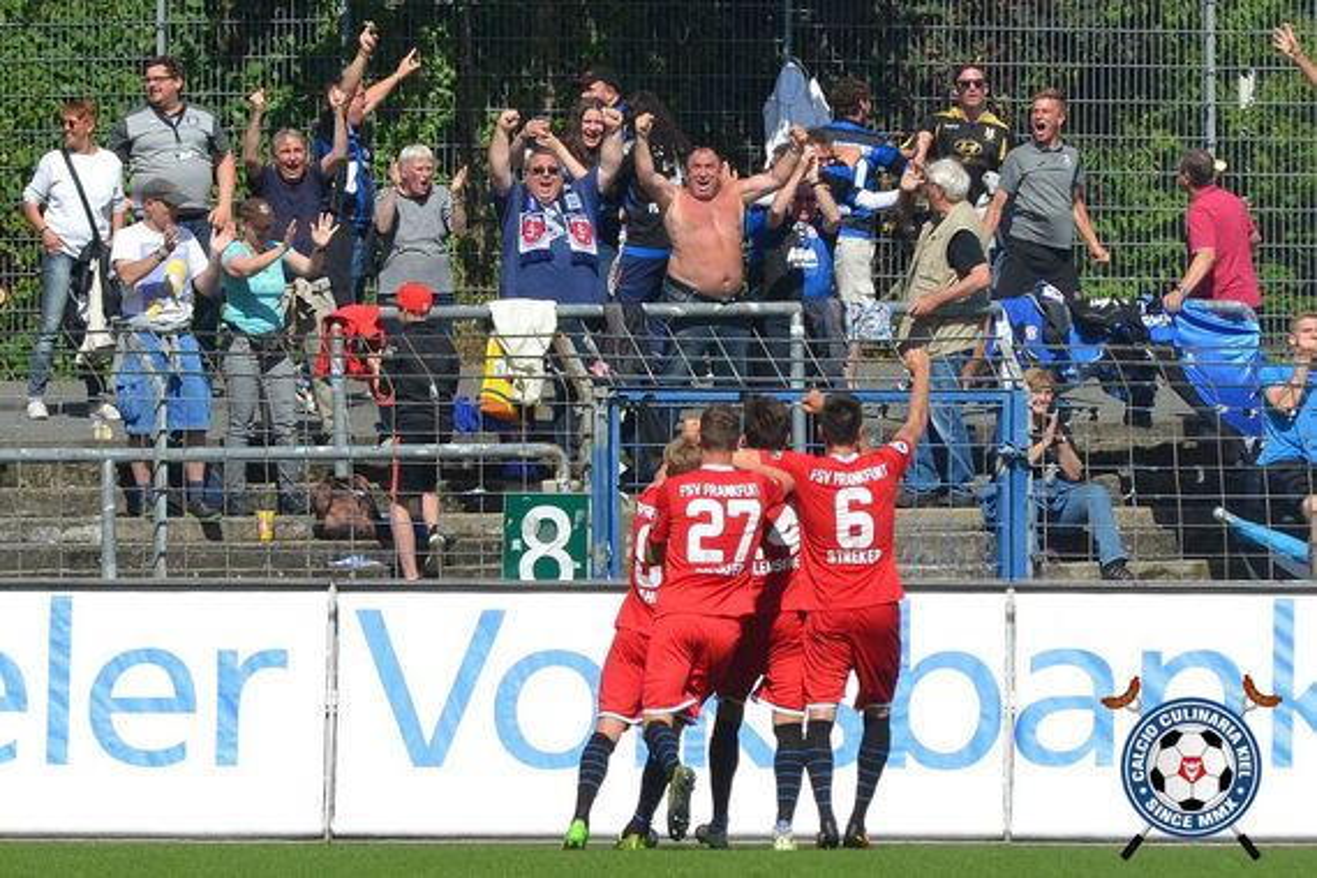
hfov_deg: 6.9
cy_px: 439
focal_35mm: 300
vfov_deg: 4.6
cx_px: 658
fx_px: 10974
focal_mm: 200
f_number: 9
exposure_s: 1/2500
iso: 640
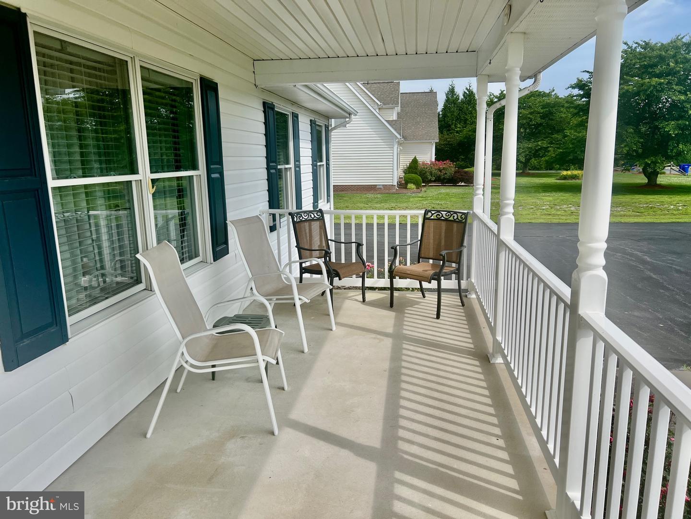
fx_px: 519
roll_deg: +1.7
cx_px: 346
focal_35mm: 26
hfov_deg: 67.3
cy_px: 260
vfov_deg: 53.1
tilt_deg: -10.3
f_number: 1.5
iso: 50
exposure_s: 1/4115
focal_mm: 5.7
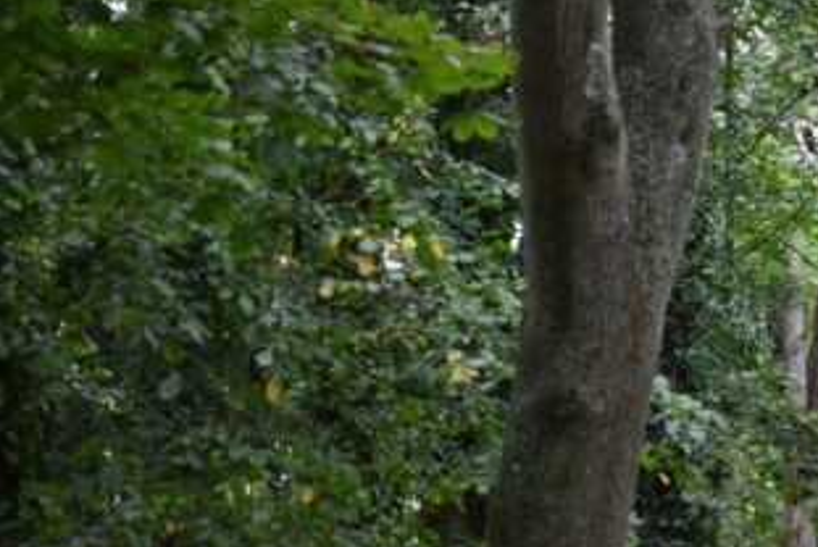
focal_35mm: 270
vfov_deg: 5.1
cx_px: 1576
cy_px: 369
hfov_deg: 7.4
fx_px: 6141
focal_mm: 70
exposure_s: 1/160
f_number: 2.8
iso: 400
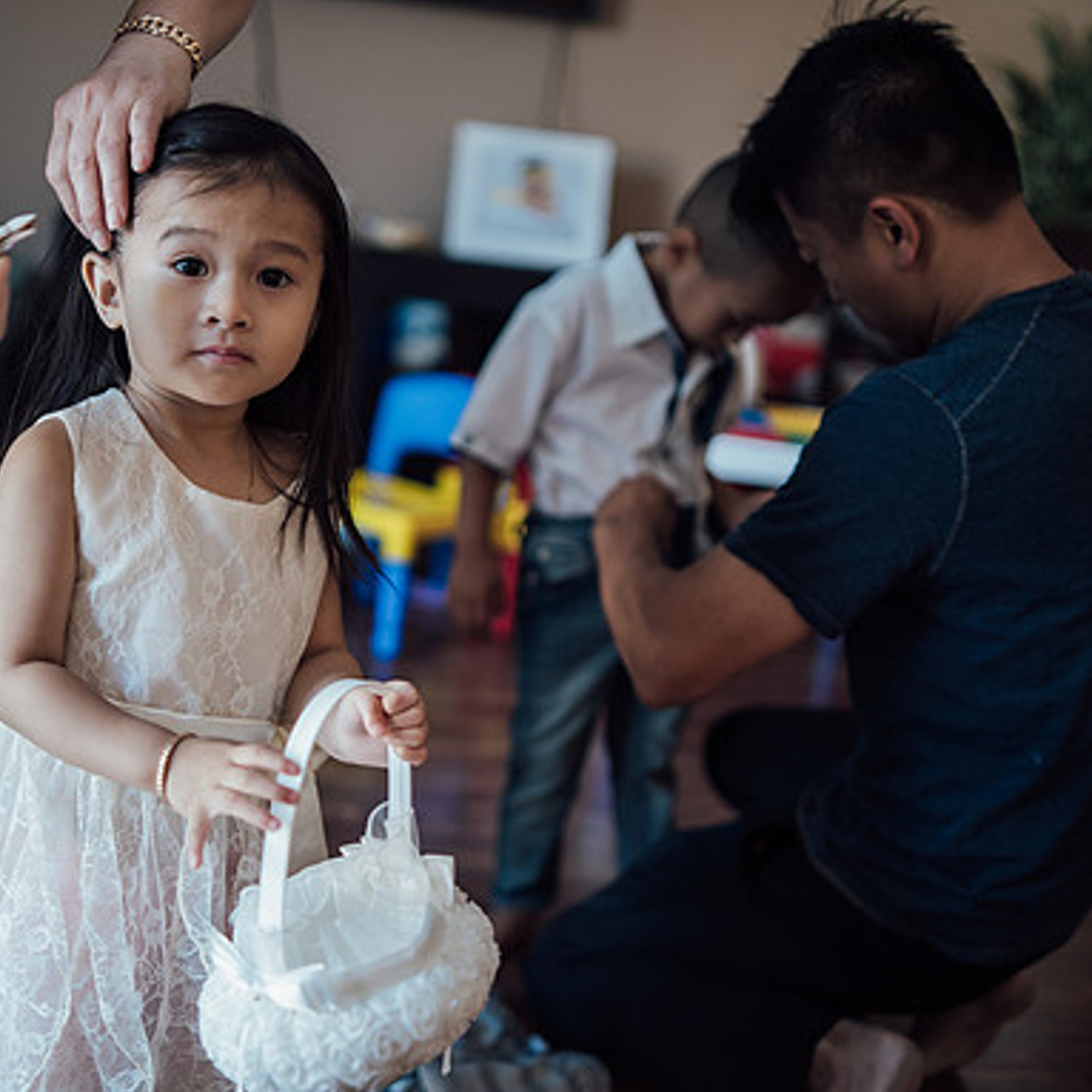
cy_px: 549
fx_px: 1606
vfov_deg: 37.6
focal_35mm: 45
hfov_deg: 37.3
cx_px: 413
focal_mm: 35
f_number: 1.4
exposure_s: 1/160
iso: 400
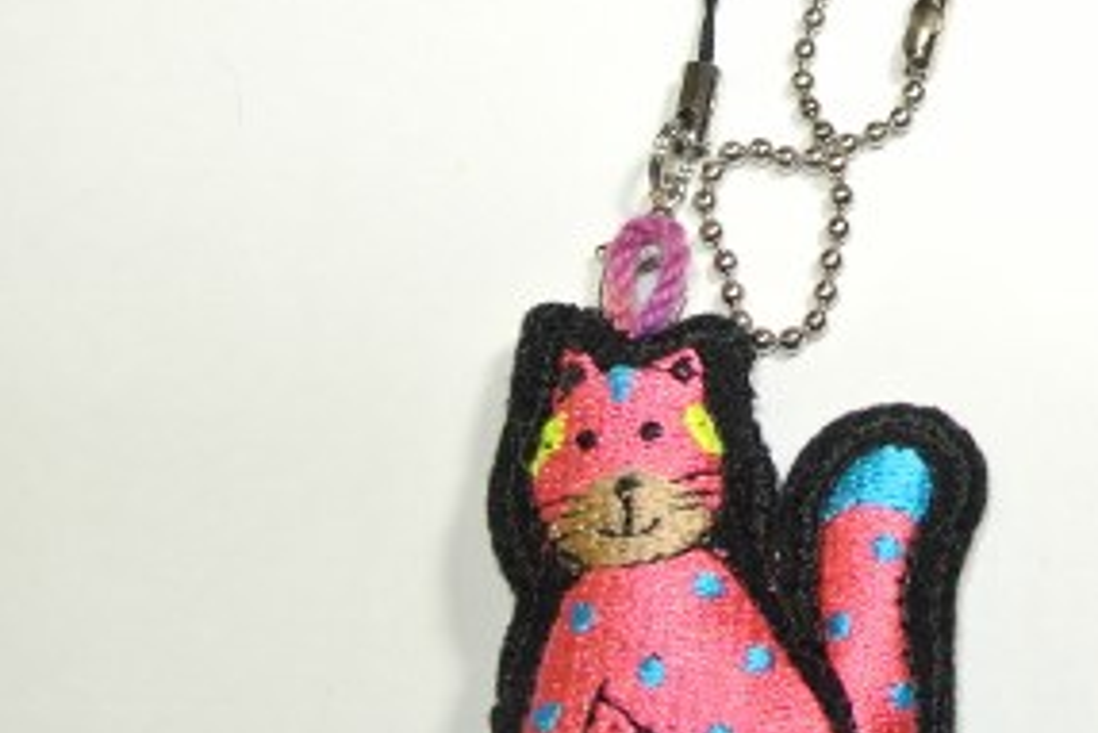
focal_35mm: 76
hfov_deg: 25.4
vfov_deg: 18.0
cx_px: 1094
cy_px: 365
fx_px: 2319
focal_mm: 12.7
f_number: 4.5
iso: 100
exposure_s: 1/60
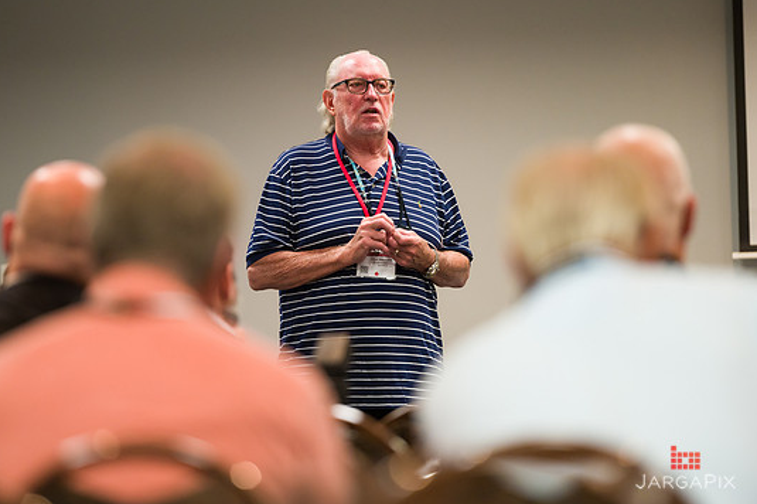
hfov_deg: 9.5
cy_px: 246
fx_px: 4560
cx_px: 361
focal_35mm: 217
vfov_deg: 6.3
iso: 2500
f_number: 3.2
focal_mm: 200
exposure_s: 1/125
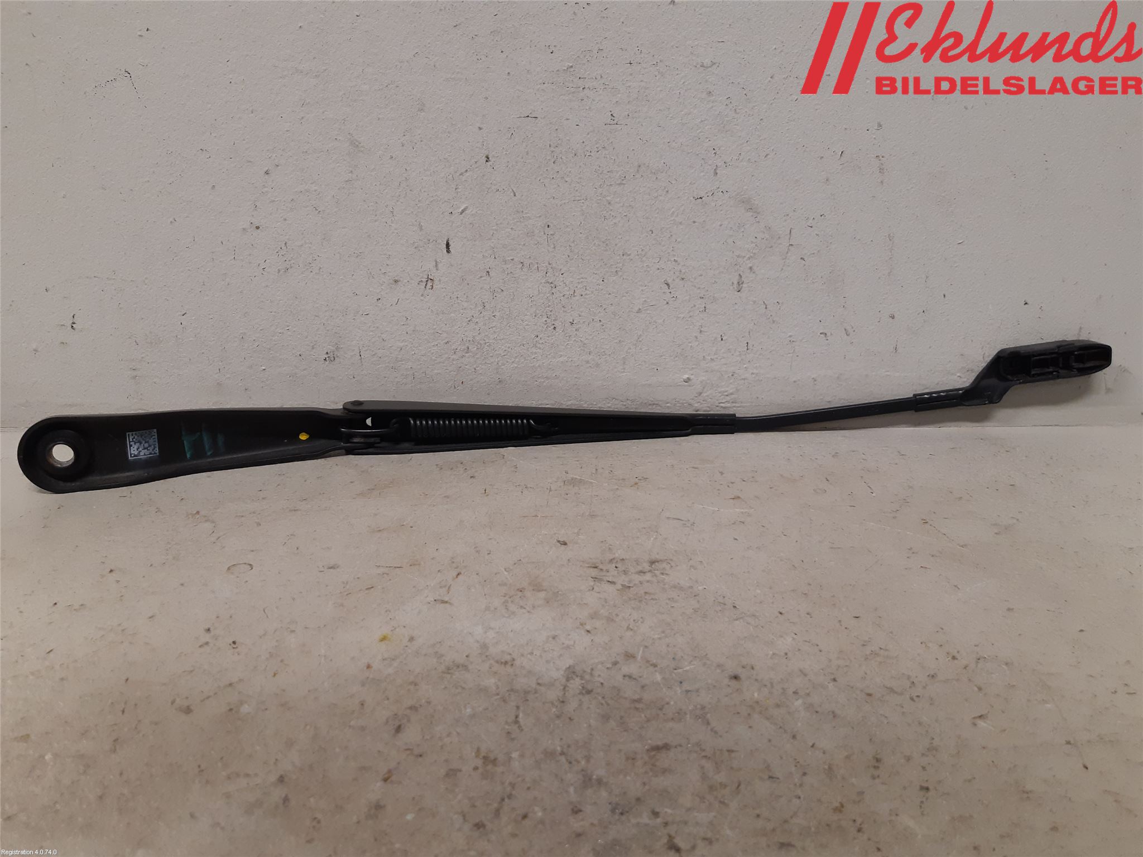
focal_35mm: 26
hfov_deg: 67.3
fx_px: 859
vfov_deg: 53.1
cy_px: 428
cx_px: 572
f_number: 1.7
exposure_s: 1/50
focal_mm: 3.93
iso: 160
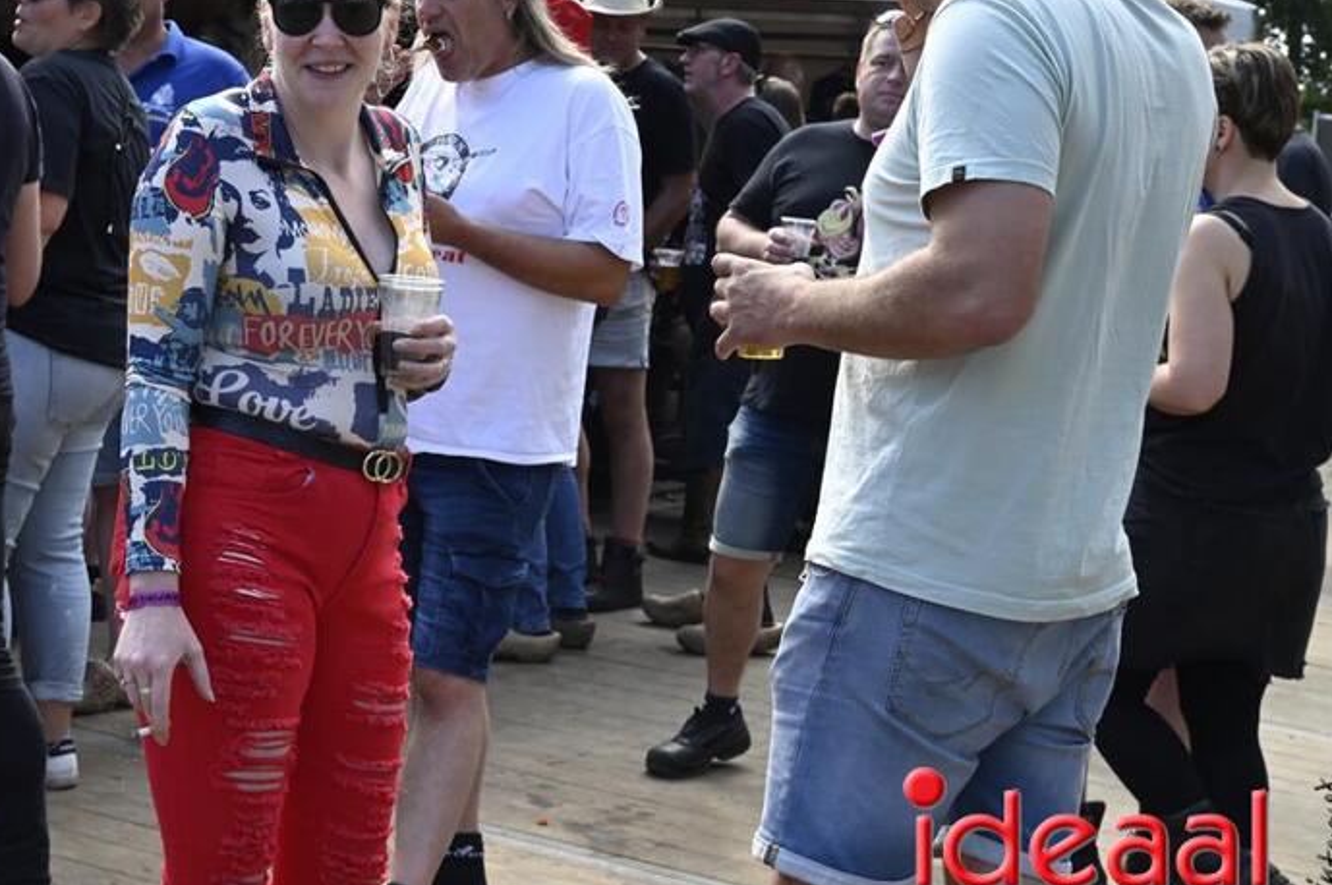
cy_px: 347
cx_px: 408
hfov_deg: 27.9
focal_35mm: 72
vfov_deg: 18.9
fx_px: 2661
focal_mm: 50
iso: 1000
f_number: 10
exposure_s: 1/400
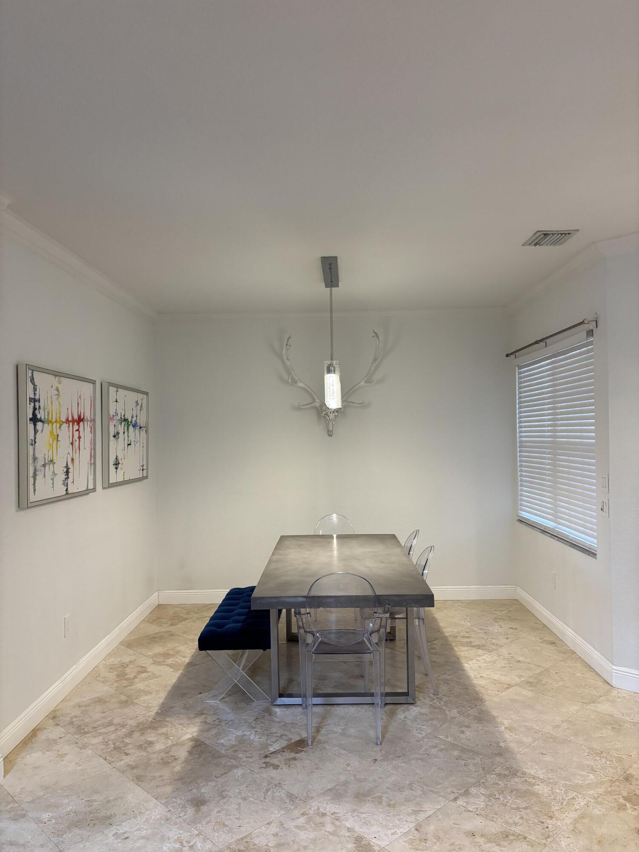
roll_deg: +0.4
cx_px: 320
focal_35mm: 26
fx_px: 640
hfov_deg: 53.1
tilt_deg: +0.5
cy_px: 426
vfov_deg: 67.3
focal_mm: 5.96
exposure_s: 1/60
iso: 160
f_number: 1.6
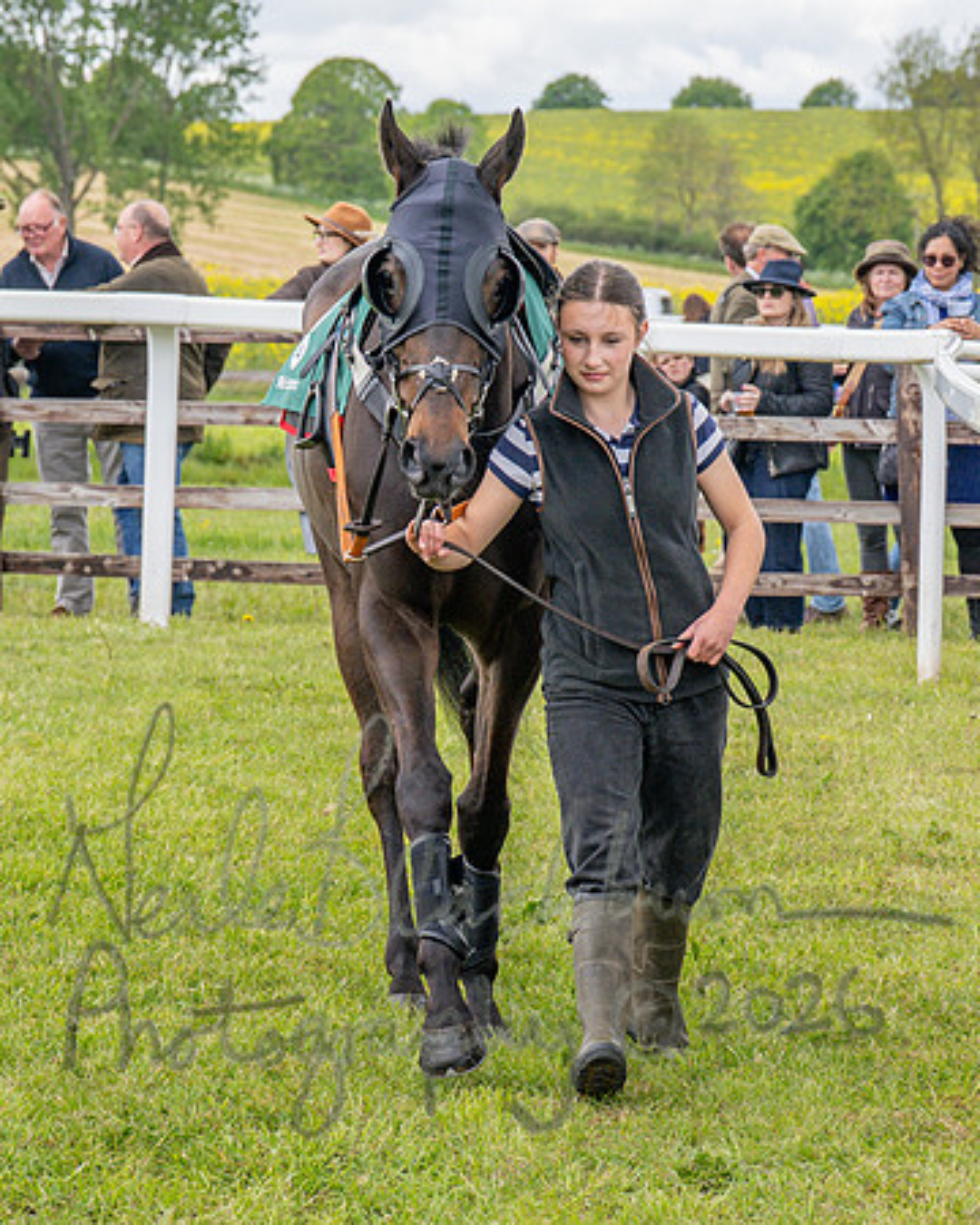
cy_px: 508
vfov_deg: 10.3
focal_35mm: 188
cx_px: 275
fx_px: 6820
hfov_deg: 8.2
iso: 250
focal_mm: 70
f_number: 5
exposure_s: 1/640
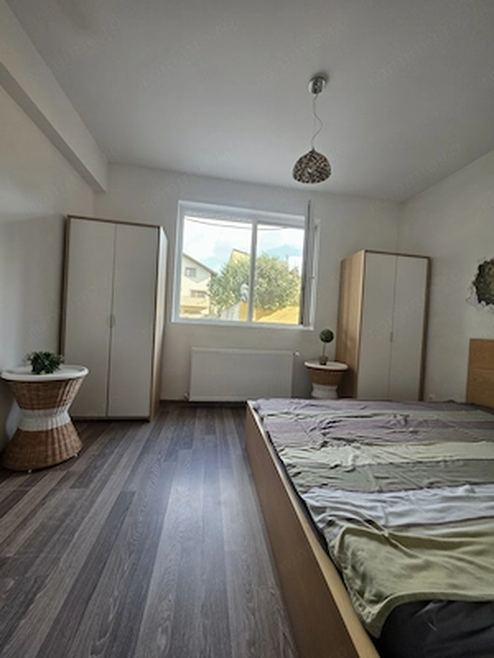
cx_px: 247
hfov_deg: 89.9
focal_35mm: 13
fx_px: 247
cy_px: 329
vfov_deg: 106.2
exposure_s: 1/100
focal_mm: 2.2
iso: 80
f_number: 1.9
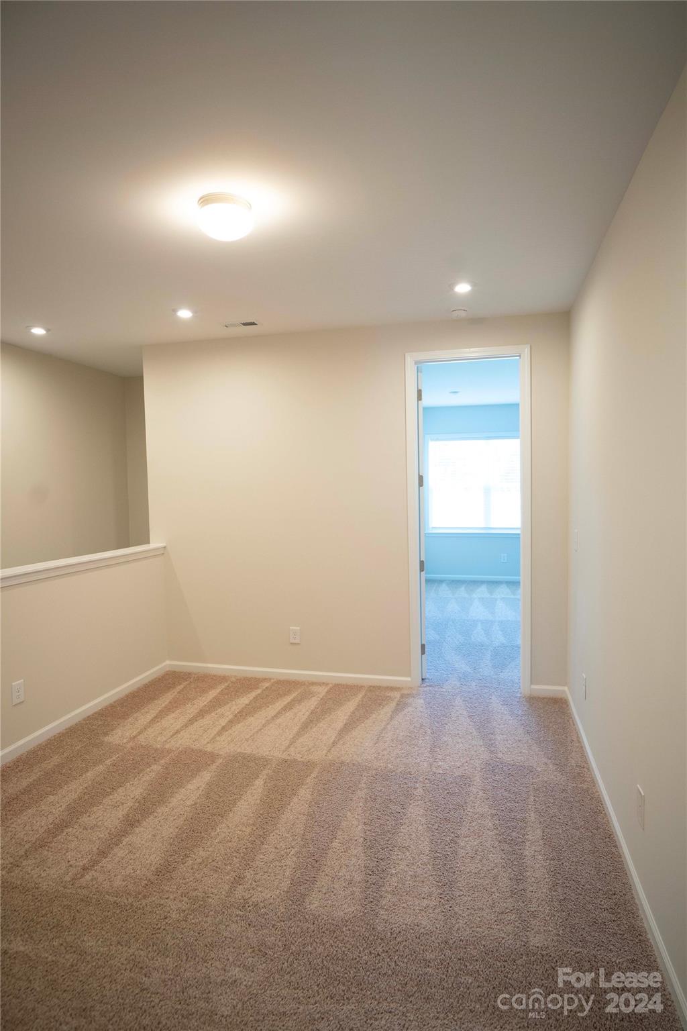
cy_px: 516
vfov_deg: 84.0
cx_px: 344
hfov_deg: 61.9
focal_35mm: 20
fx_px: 572
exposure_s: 1/80
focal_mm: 20
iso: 1000
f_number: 4
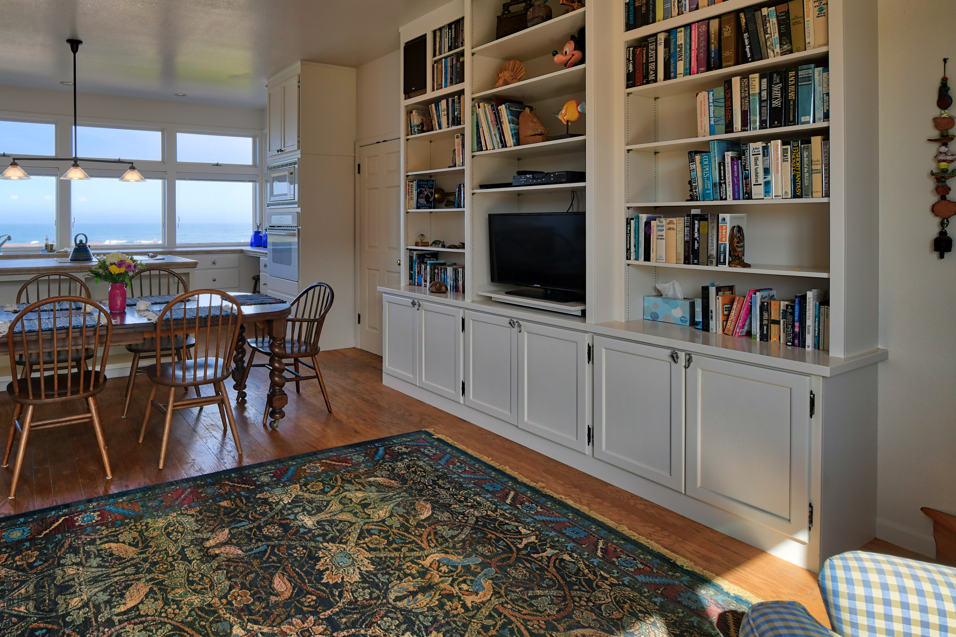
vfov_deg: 56.3
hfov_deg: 75.7
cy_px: 226
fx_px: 584
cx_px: 306
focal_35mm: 22
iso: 400
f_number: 11
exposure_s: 1/125
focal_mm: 16
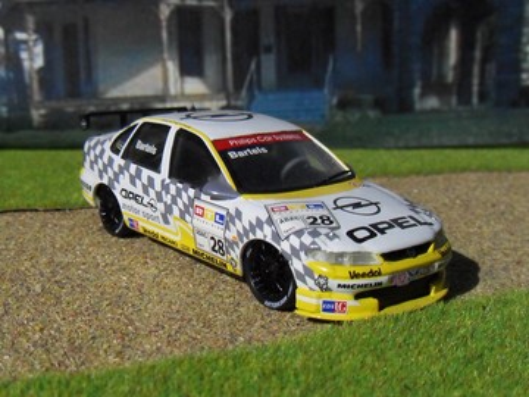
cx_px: 264
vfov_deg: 40.7
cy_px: 198
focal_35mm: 35
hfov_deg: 52.6
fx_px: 535
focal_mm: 6.3
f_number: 3.5
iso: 400
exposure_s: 1/15
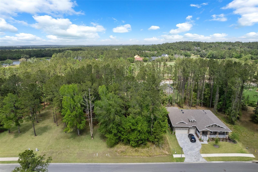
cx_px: 129
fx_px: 158
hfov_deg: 78.6
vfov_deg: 57.2
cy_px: 86
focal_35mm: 22
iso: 100
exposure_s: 1/2000
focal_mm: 8.38
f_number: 2.8
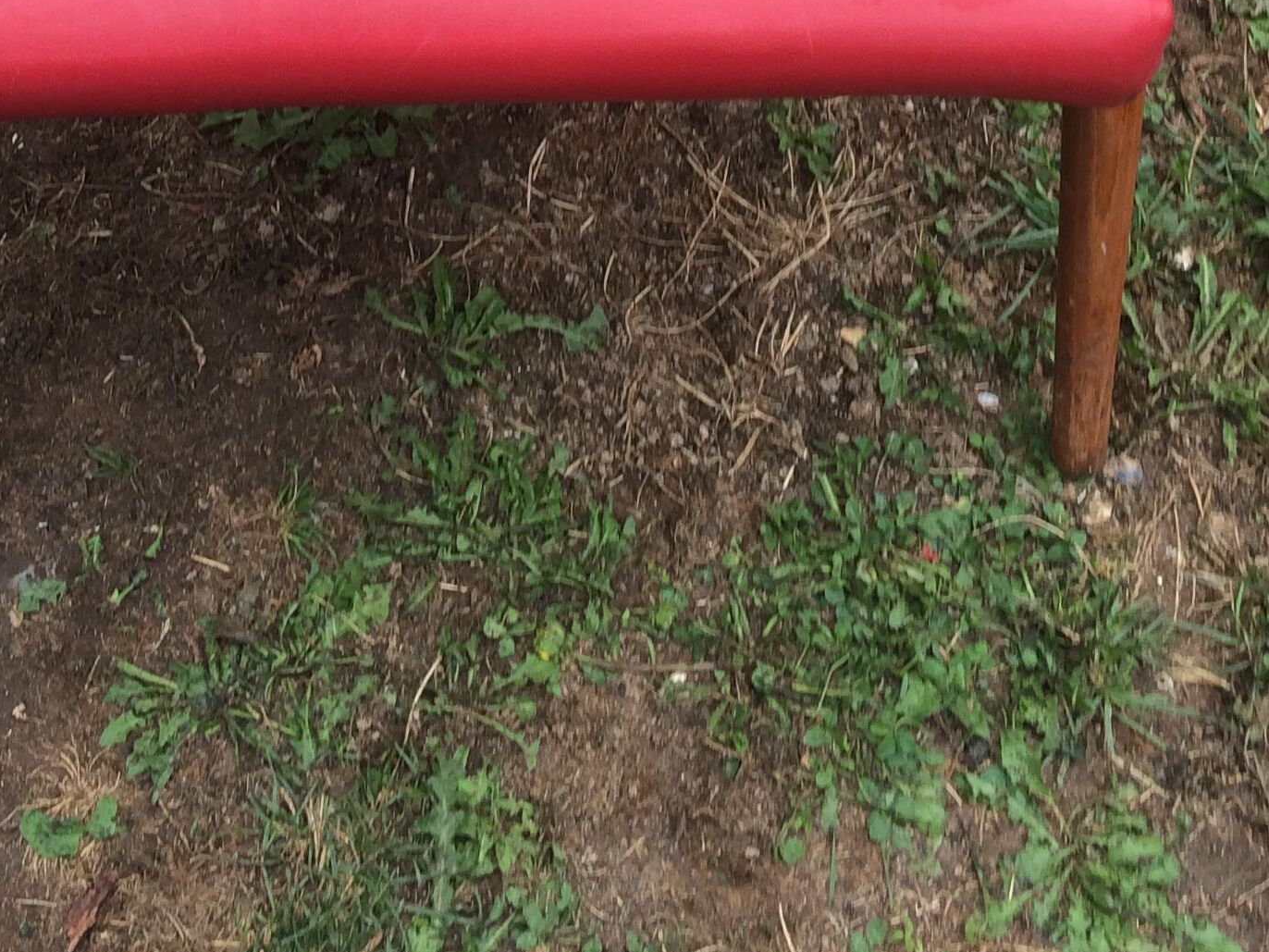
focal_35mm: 69
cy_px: -366
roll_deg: +2.3
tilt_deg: -43.3
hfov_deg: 28.1
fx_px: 2529
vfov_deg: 19.3
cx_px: 508
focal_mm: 4.15
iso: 40
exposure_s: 1/100
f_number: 2.2
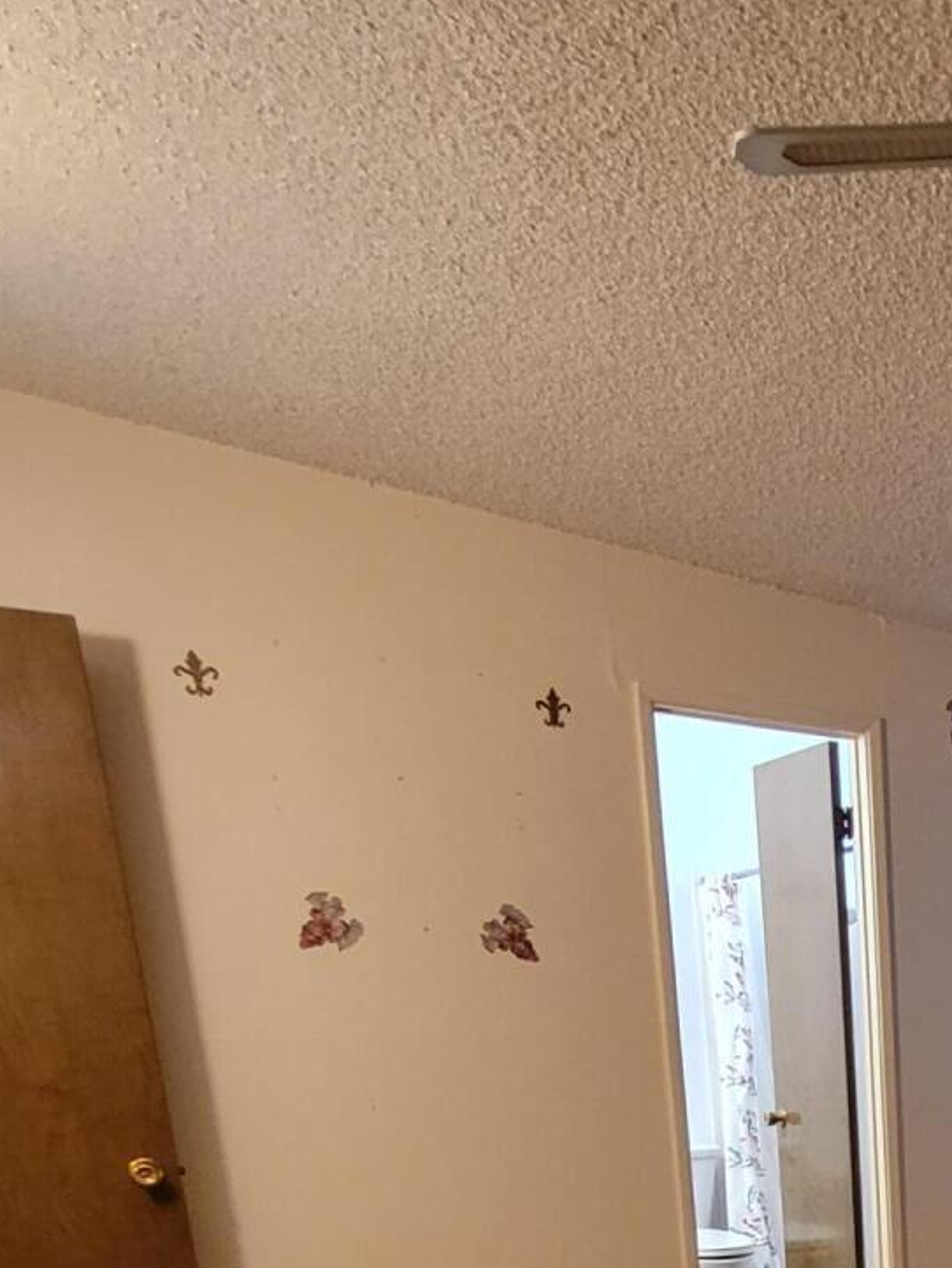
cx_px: 1122
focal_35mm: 36
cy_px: 1477
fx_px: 1319
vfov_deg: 39.2
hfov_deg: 33.0
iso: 640
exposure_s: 1/24
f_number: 2.2
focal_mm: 2.2
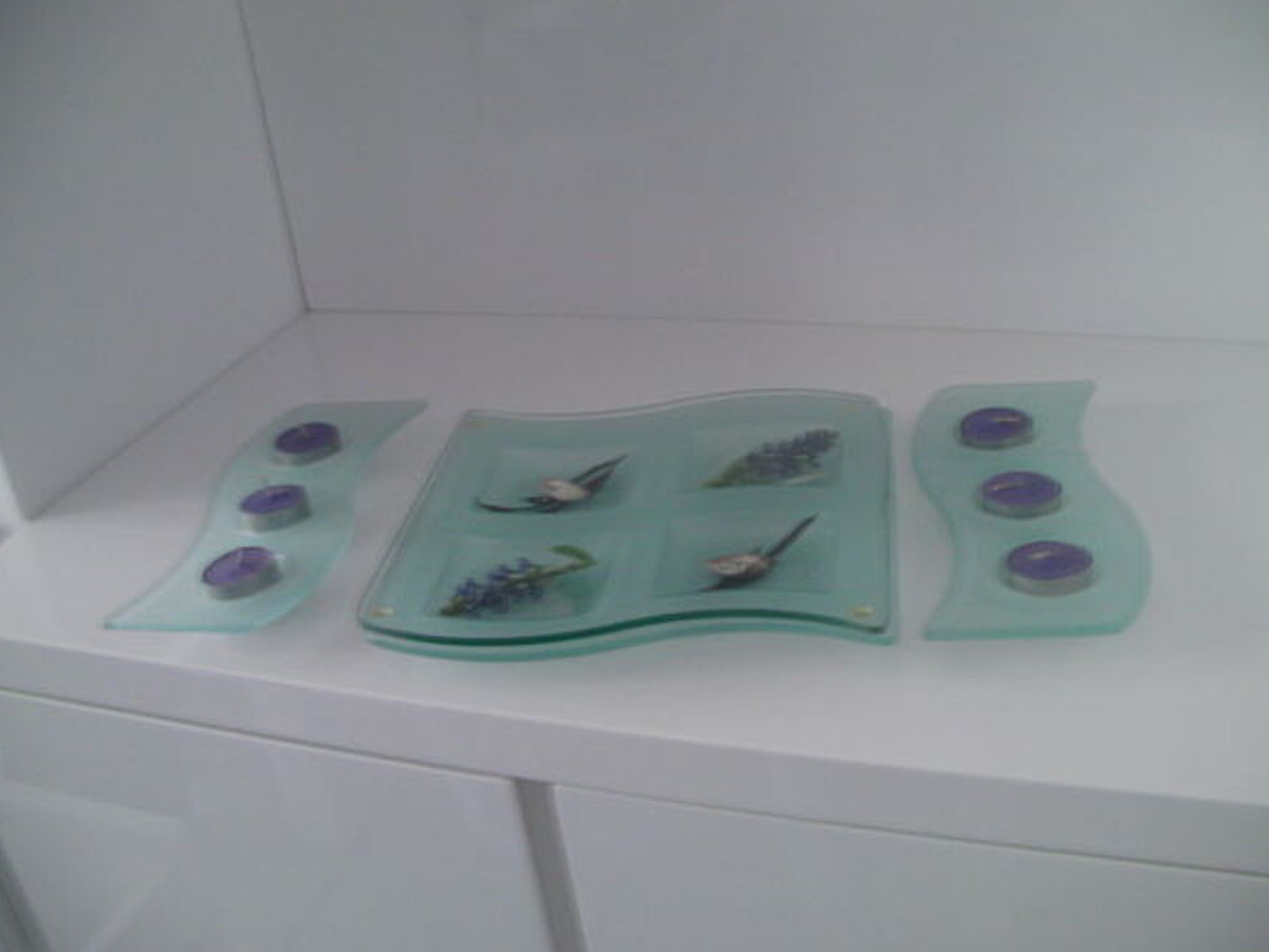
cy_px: 475
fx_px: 1430
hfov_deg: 47.9
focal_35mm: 39
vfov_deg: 36.8
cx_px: 641
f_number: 3.5
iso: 200
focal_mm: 6.3
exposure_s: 1/10.5
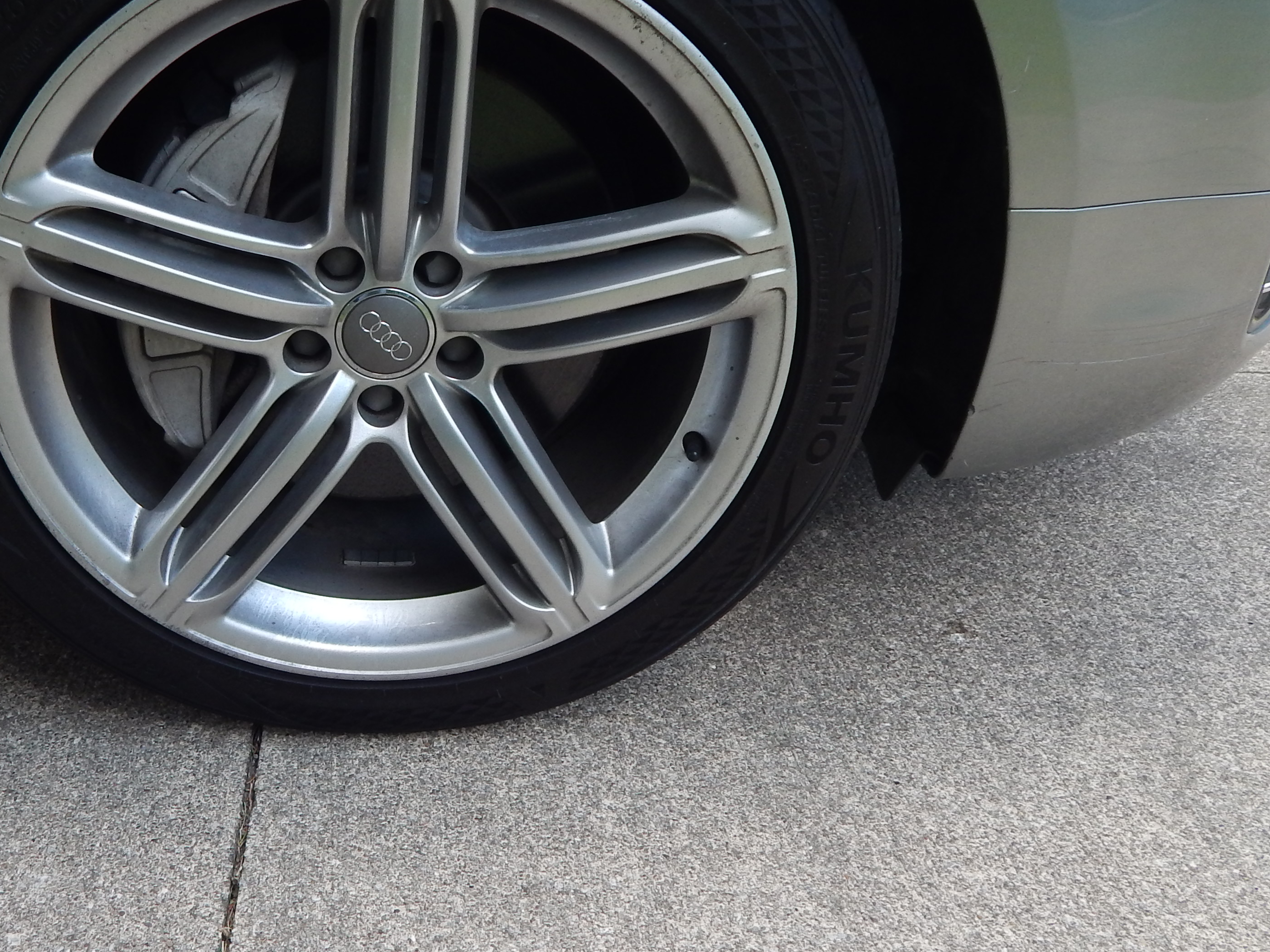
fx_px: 1394
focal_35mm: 38
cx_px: 396
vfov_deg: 37.7
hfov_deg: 47.9
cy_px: 473
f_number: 3
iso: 125
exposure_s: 1/160
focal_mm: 4
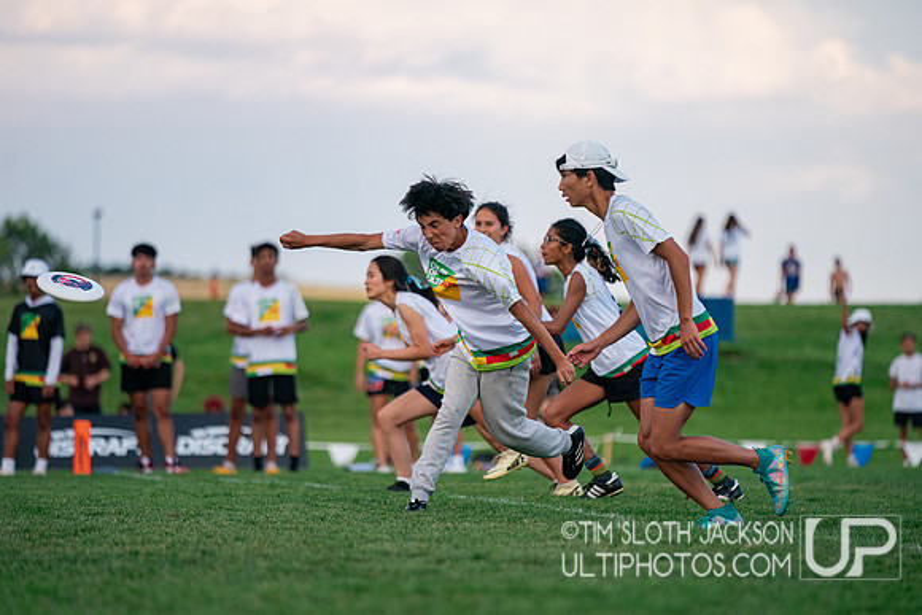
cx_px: 461
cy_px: 308
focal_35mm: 200
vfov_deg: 6.9
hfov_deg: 10.3
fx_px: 5123
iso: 1600
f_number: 2.8
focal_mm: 200
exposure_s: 1/5000
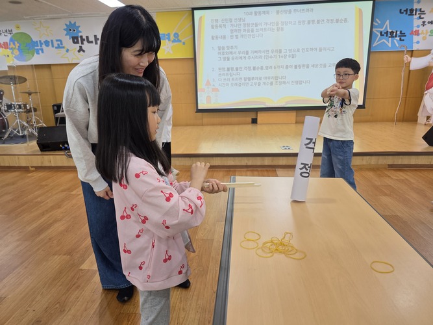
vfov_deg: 58.9
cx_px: 216
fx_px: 288
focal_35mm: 23
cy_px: 162
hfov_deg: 73.9
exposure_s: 1/120
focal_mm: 6.3
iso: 100
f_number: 1.7
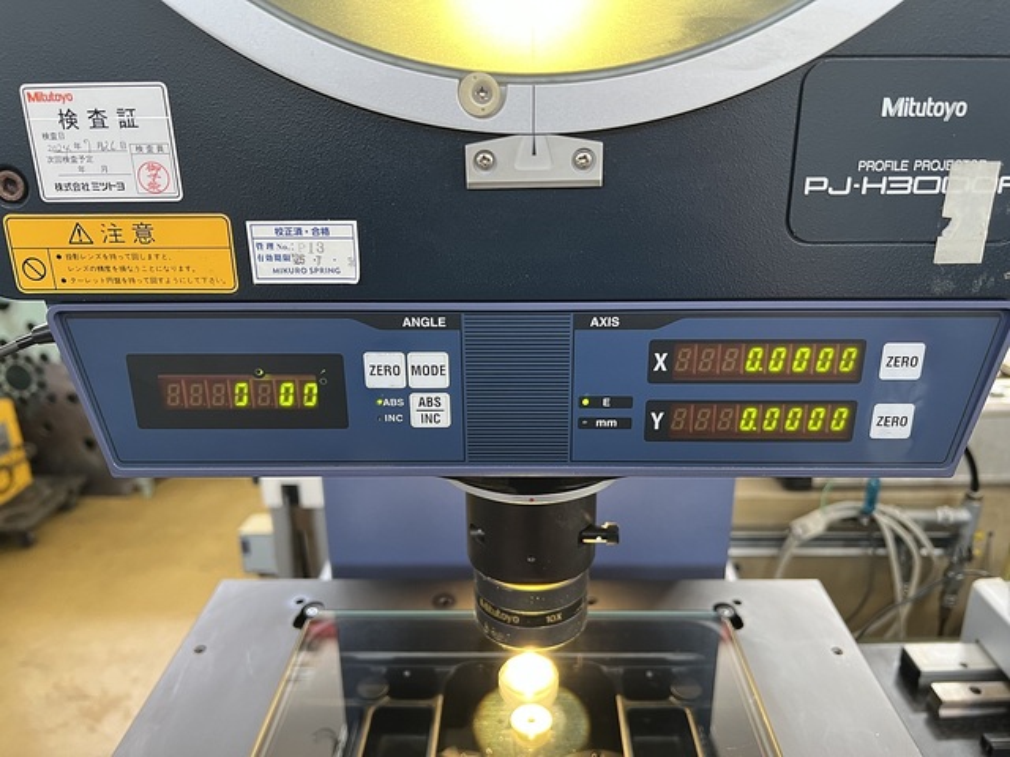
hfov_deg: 67.3
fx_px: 759
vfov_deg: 53.1
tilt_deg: -20.6
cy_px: 378
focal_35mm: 26
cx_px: 505
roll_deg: +1.8
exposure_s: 1/50
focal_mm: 5.7
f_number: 1.5
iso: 160
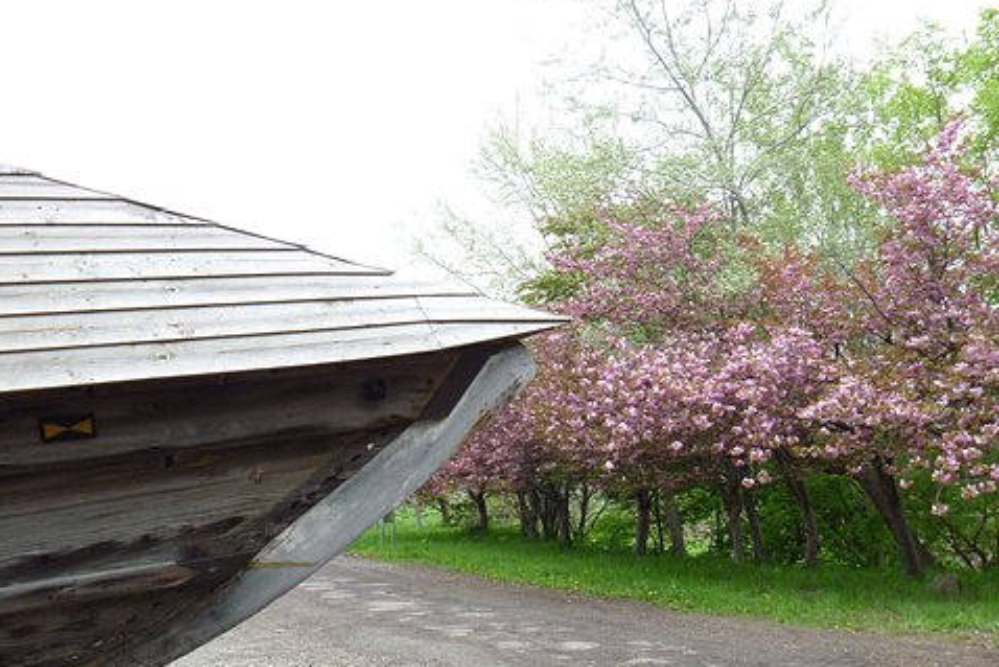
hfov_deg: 49.5
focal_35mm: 39
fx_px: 1083
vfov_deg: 34.2
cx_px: 514
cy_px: 320
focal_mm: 6.3
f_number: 4.5
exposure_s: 1/200
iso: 200
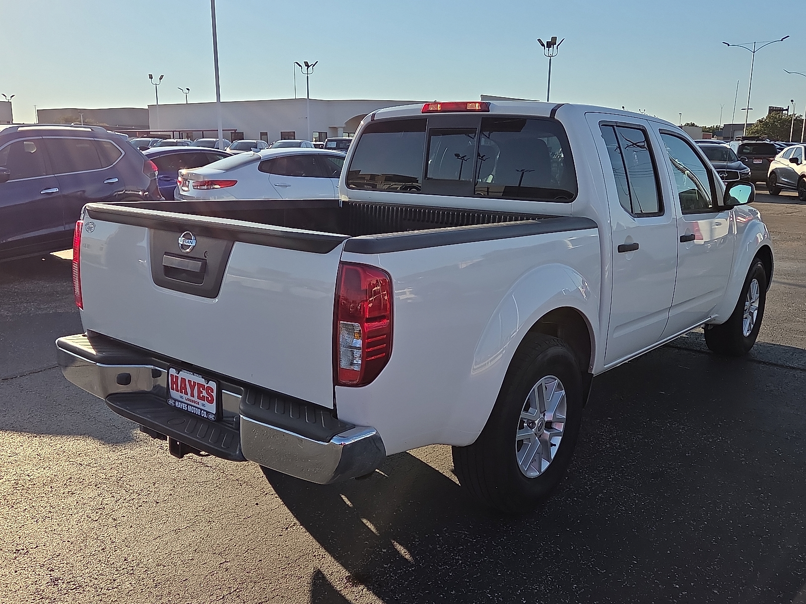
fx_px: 722
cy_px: 302
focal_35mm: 31
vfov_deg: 45.4
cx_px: 403
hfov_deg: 58.4
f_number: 1.8
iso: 25
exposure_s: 1/2500
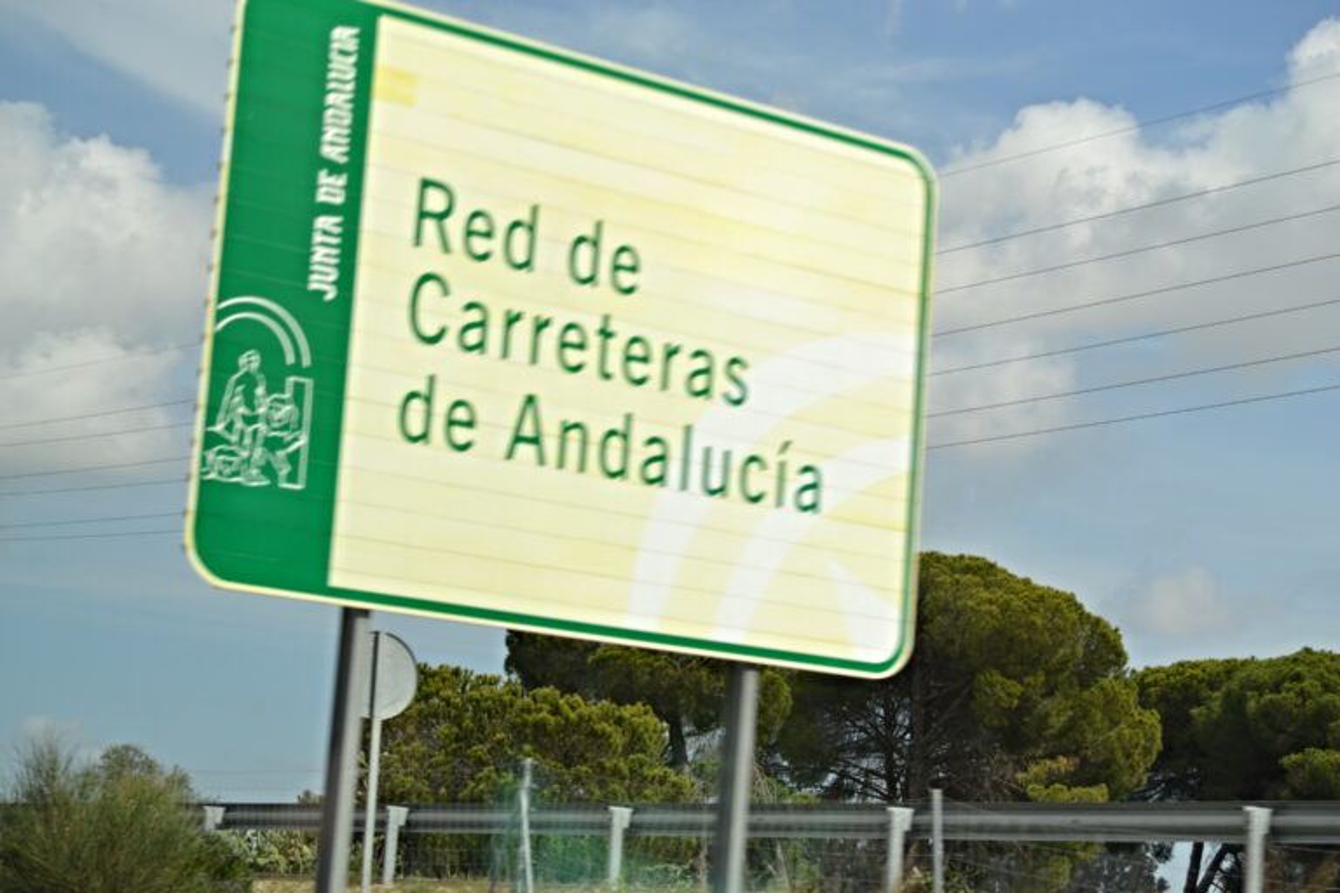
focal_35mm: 78
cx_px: 670
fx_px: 2903
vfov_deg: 17.5
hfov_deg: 26.0
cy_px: 446
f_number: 8
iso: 100
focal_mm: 52
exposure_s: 1/250
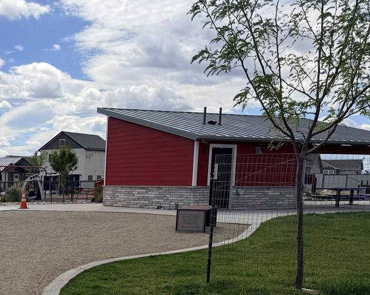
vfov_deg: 25.7
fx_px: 624
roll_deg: +0.1
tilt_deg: -8.0
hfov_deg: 29.4
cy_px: 274
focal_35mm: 57
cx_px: -47
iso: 80
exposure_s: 1/9091
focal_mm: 6.76
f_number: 1.78
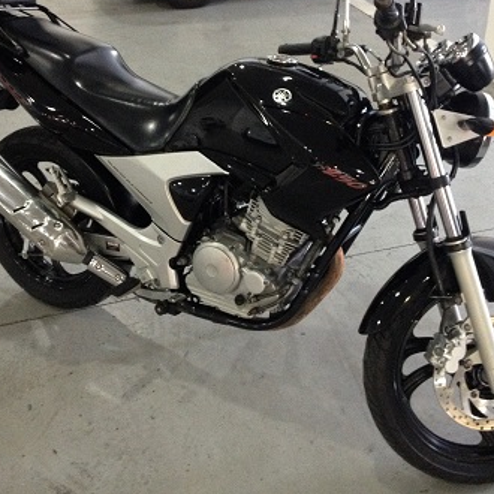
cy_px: 217
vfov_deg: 35.3
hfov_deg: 35.4
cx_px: 240
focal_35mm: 48
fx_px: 775
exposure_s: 1/20
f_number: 2.4
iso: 400
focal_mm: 4.28
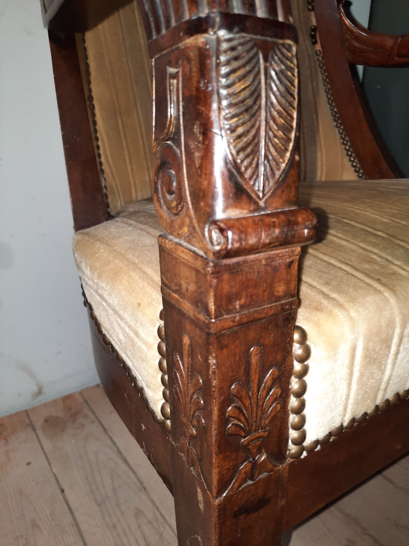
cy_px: 273
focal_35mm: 25
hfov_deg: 54.9
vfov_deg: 69.4
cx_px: 204
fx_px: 394
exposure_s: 1/50
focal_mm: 4.6
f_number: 2
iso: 125
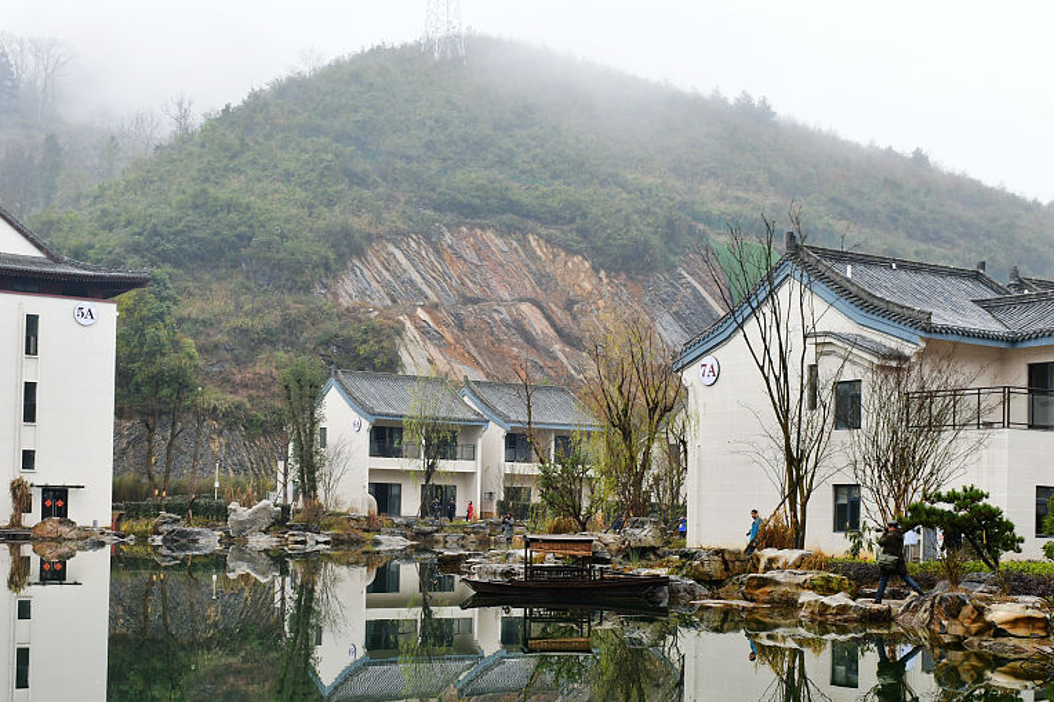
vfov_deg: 24.5
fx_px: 1610
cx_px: 515
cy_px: 465
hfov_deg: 36.3
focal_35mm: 55
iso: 500
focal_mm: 35
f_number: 8
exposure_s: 1/60
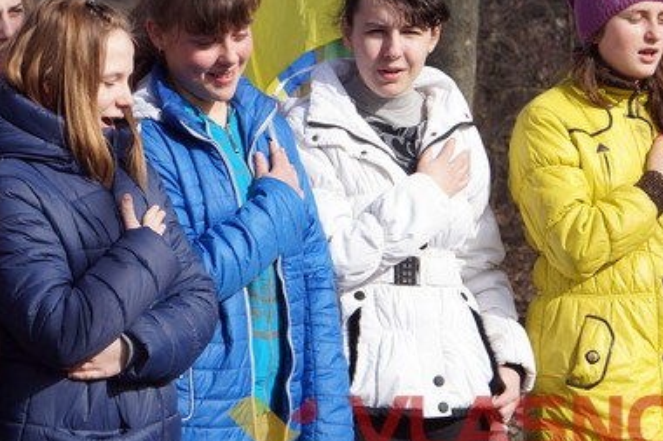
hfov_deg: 14.8
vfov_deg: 9.9
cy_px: 189
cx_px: 122
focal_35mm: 138
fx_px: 2540
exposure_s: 1/250
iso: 100
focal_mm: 50
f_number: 7.1
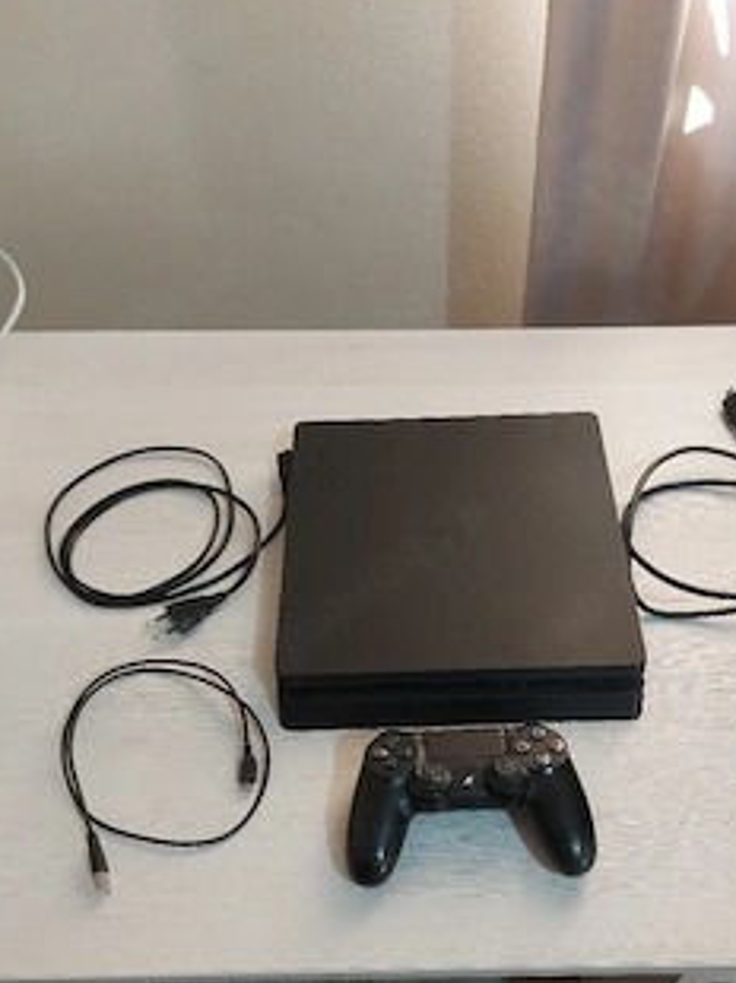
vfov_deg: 57.6
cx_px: 444
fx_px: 880
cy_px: 618
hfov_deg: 45.1
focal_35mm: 31
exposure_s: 1/33
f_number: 1.8
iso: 200
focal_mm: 5.23
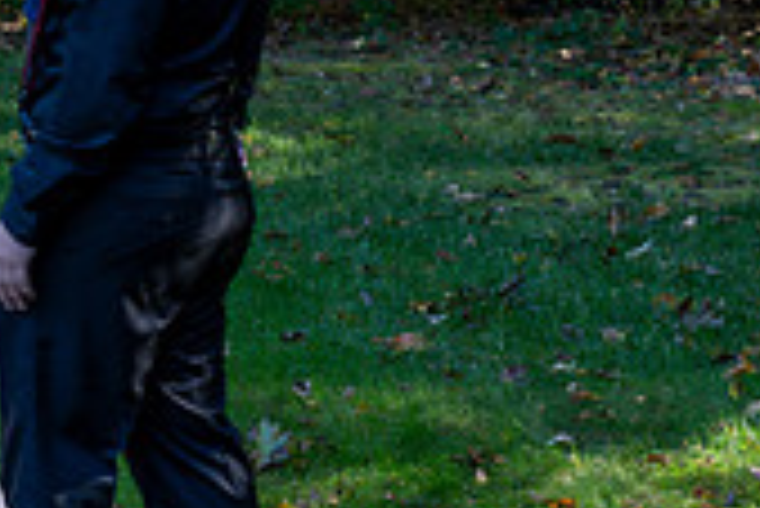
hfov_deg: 11.4
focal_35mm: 178
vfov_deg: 7.7
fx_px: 3761
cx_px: -99
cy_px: 180
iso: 220
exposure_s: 1/60
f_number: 5.6
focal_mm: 52
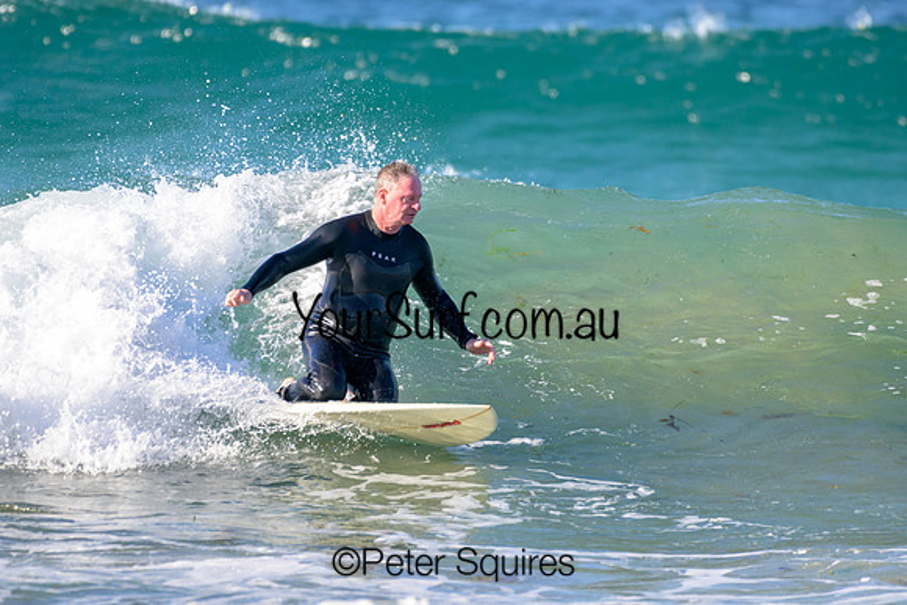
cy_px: 255
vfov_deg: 2.0
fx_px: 17288
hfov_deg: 3.0
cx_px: 477
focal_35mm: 686
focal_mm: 500
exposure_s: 1/2000
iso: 450
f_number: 5.6
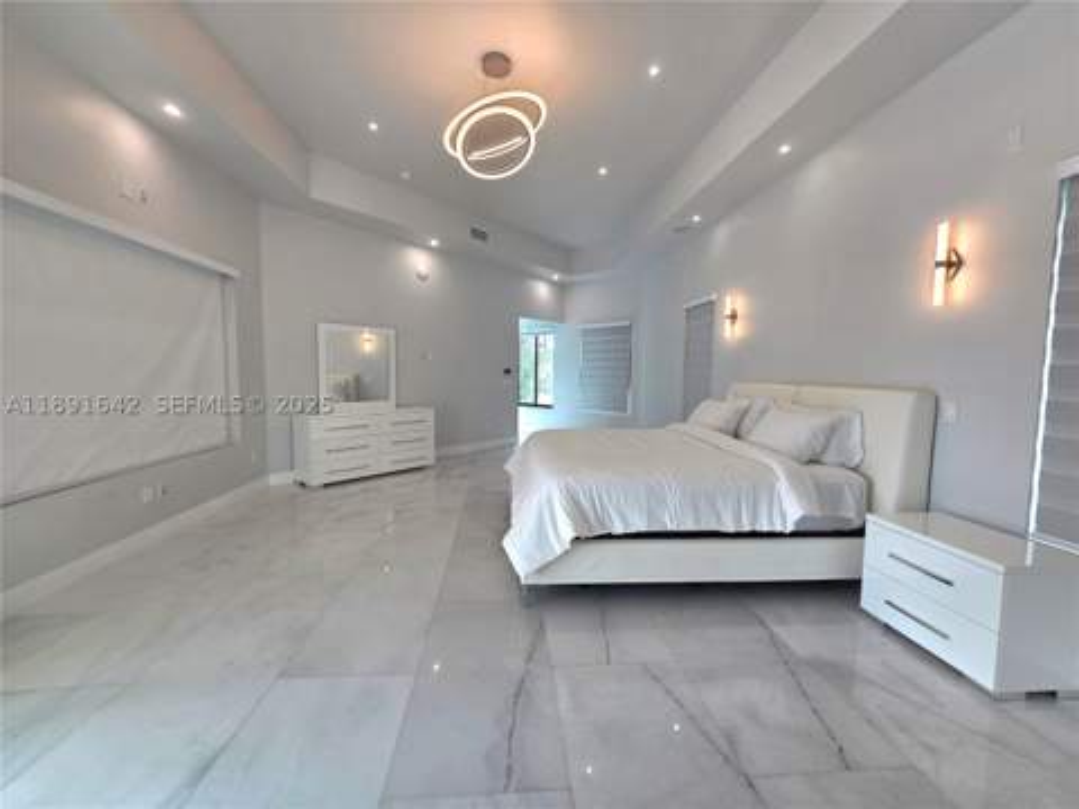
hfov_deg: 106.2
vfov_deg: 89.9
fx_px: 405
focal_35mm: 13
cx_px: 540
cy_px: 404
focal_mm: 2.2
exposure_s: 1/120
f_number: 2.2
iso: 64
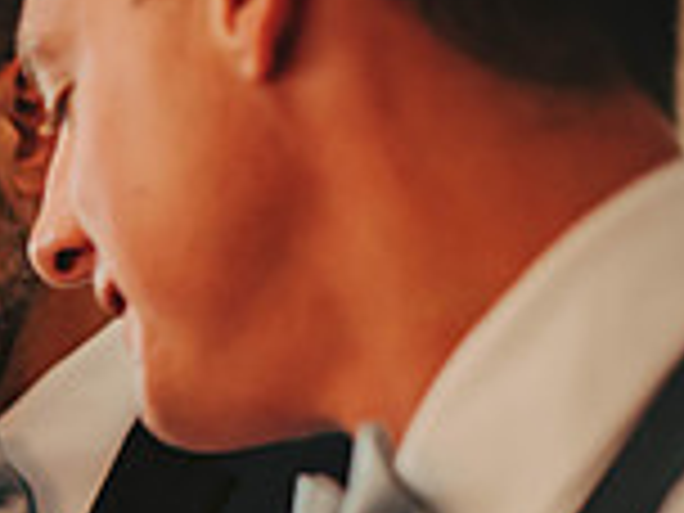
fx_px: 3616
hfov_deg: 10.1
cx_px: -590
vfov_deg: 7.9
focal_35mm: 183
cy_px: 835
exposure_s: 1/160
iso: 500
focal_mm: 50
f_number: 2
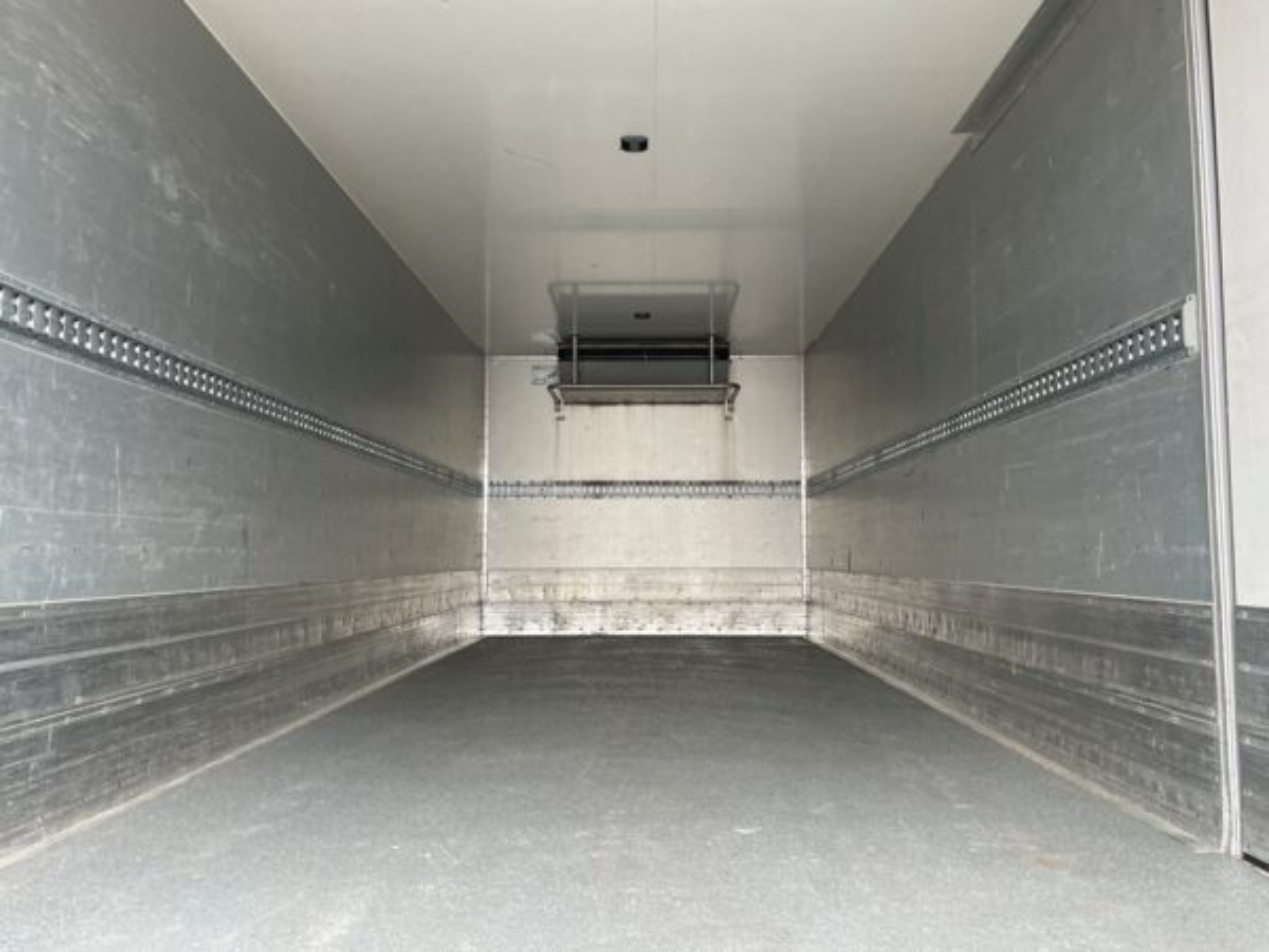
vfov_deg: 53.1
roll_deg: -2.1
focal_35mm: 26
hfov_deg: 67.3
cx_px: 634
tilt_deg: +1.5
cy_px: 476
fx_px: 953
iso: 100
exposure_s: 1/121
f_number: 1.6
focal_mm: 4.2
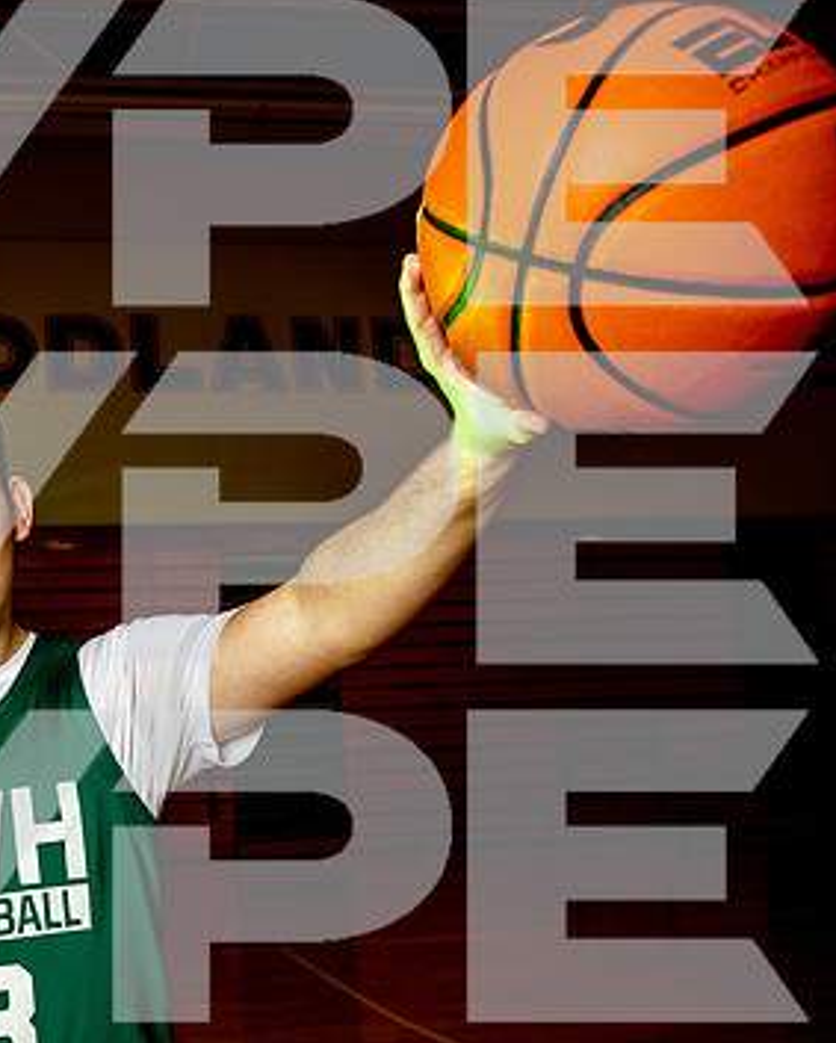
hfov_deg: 37.3
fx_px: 1143
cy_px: 510
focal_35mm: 37
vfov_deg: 49.0
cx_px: 65
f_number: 5
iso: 200
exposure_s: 1/250
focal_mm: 24
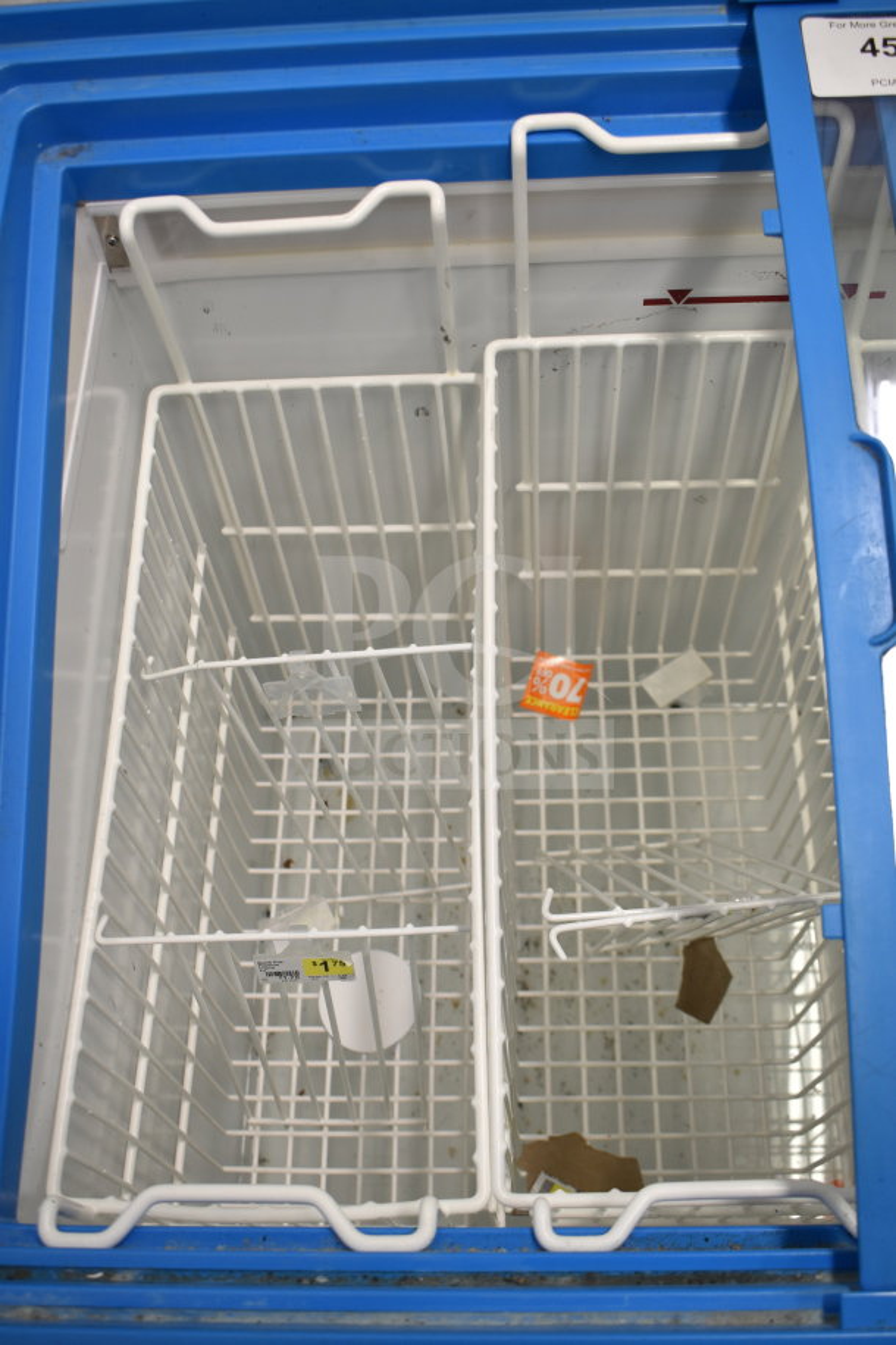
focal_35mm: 36
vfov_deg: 53.1
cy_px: 672
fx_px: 1344
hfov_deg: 36.9
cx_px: 448
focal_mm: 24
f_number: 3.8
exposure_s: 1/40
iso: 500
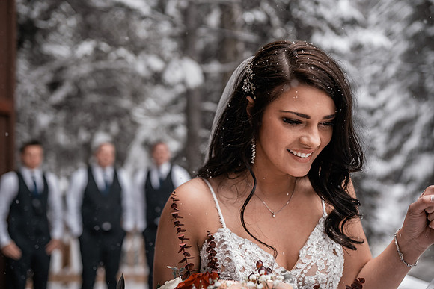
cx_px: 217
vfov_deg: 37.9
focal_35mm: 35
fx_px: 422
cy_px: 144
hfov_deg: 54.4
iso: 200
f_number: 2
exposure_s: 1/400
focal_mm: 35
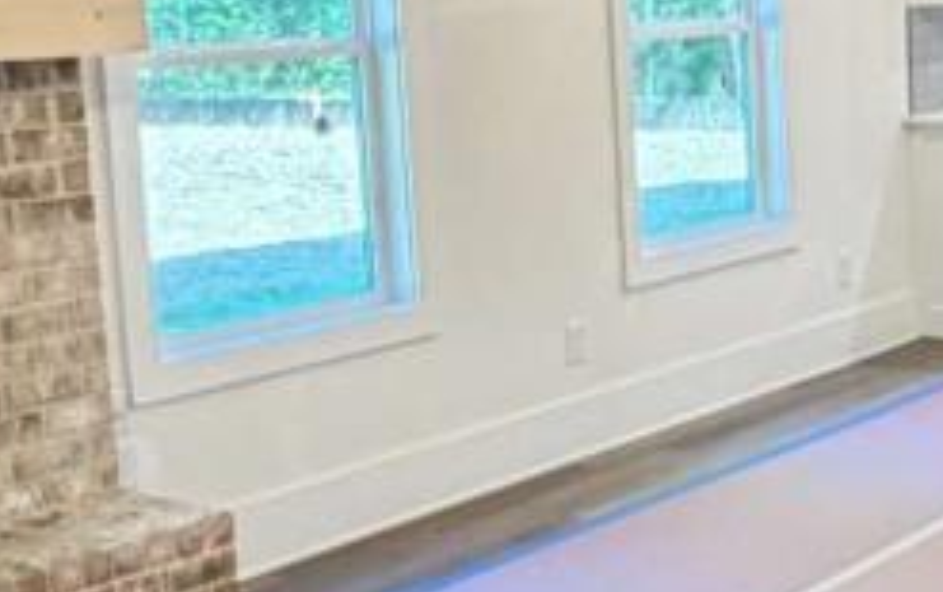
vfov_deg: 18.1
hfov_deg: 27.6
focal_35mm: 72
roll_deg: +2.4
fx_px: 1852
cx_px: 840
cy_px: 218
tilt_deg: -6.6
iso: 400
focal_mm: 2.22
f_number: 2.2
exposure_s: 1/60
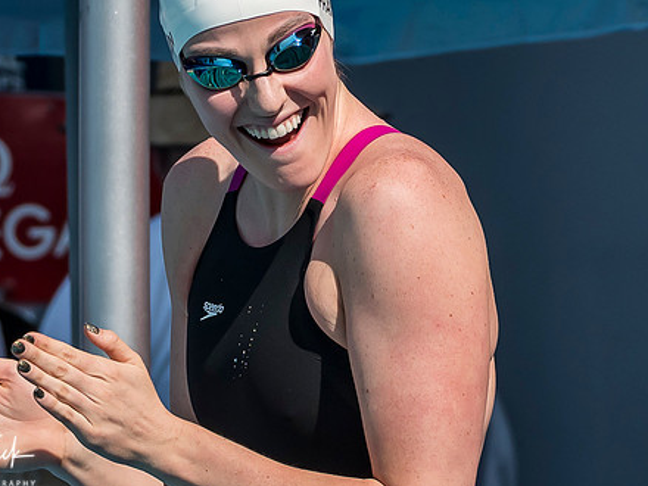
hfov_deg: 1.7
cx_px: 240
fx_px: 22445
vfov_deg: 1.2
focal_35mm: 1199
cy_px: 278
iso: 250
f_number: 5.6
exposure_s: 1/1600
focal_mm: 200
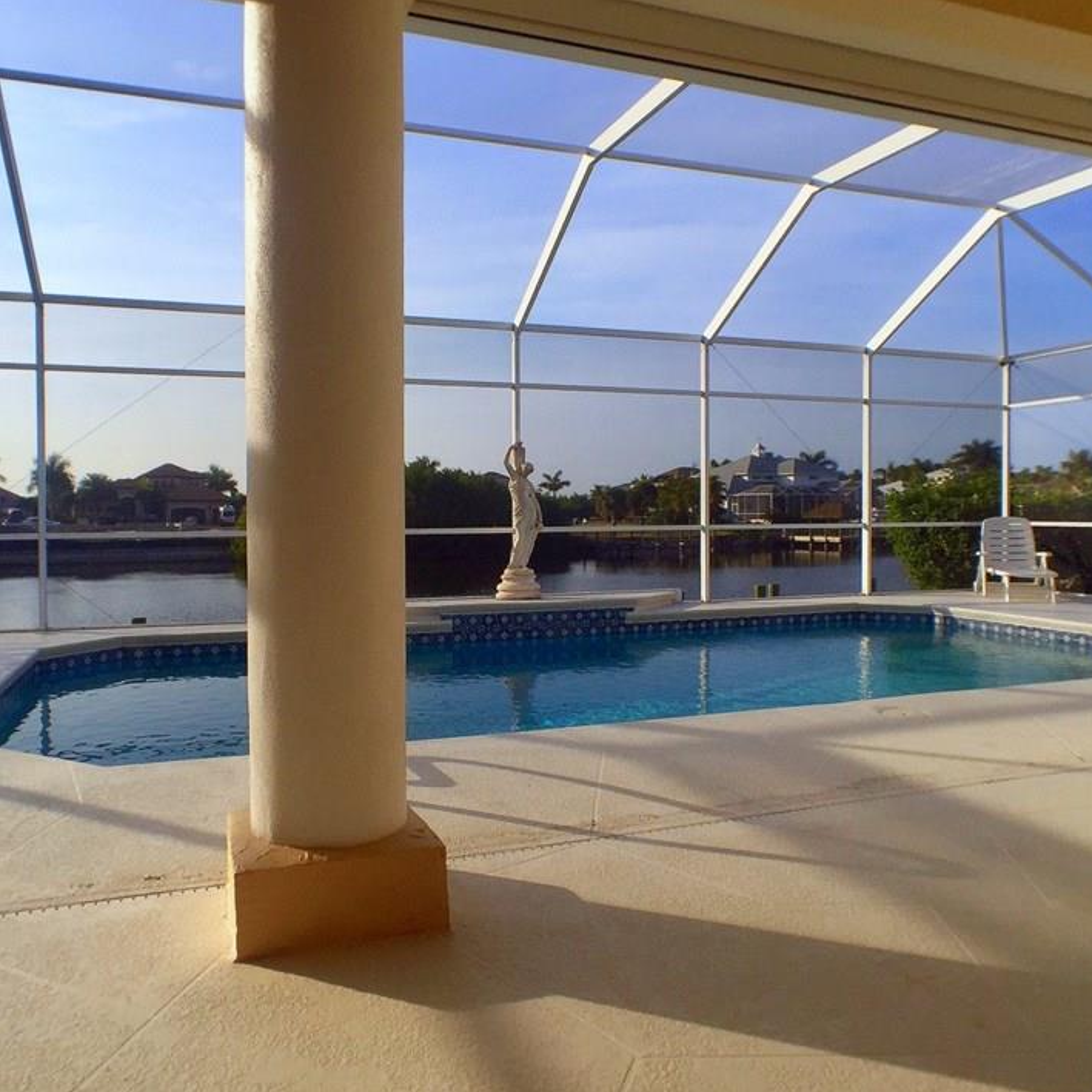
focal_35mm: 37
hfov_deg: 44.9
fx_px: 1321
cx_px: 516
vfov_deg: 44.9
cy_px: 565
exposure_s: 1/1980
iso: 32
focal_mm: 4.15
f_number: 2.2
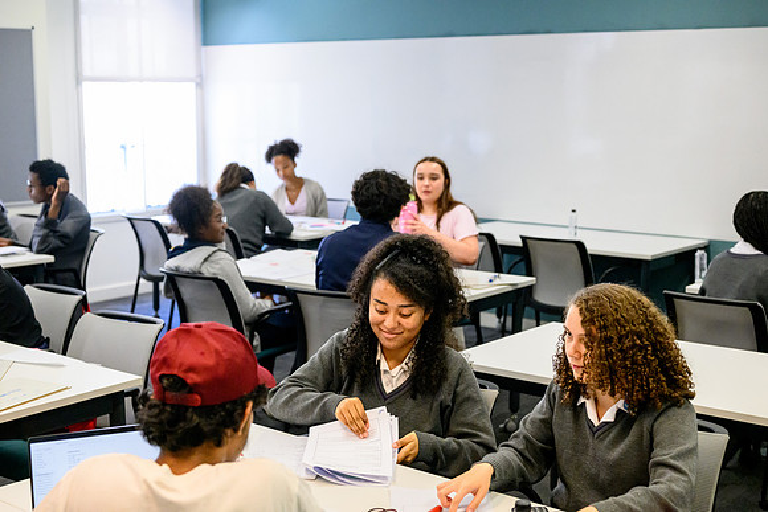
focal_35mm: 50
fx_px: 1073
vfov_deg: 26.9
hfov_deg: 39.4
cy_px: 256
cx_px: 384
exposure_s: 1/640
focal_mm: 50
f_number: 4
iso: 8000
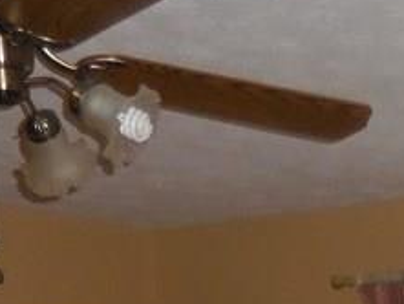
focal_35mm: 116
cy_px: 617
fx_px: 1355
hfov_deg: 16.5
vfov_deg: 11.5
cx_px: 428
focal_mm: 4.5
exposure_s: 1/25
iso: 320
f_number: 3.3
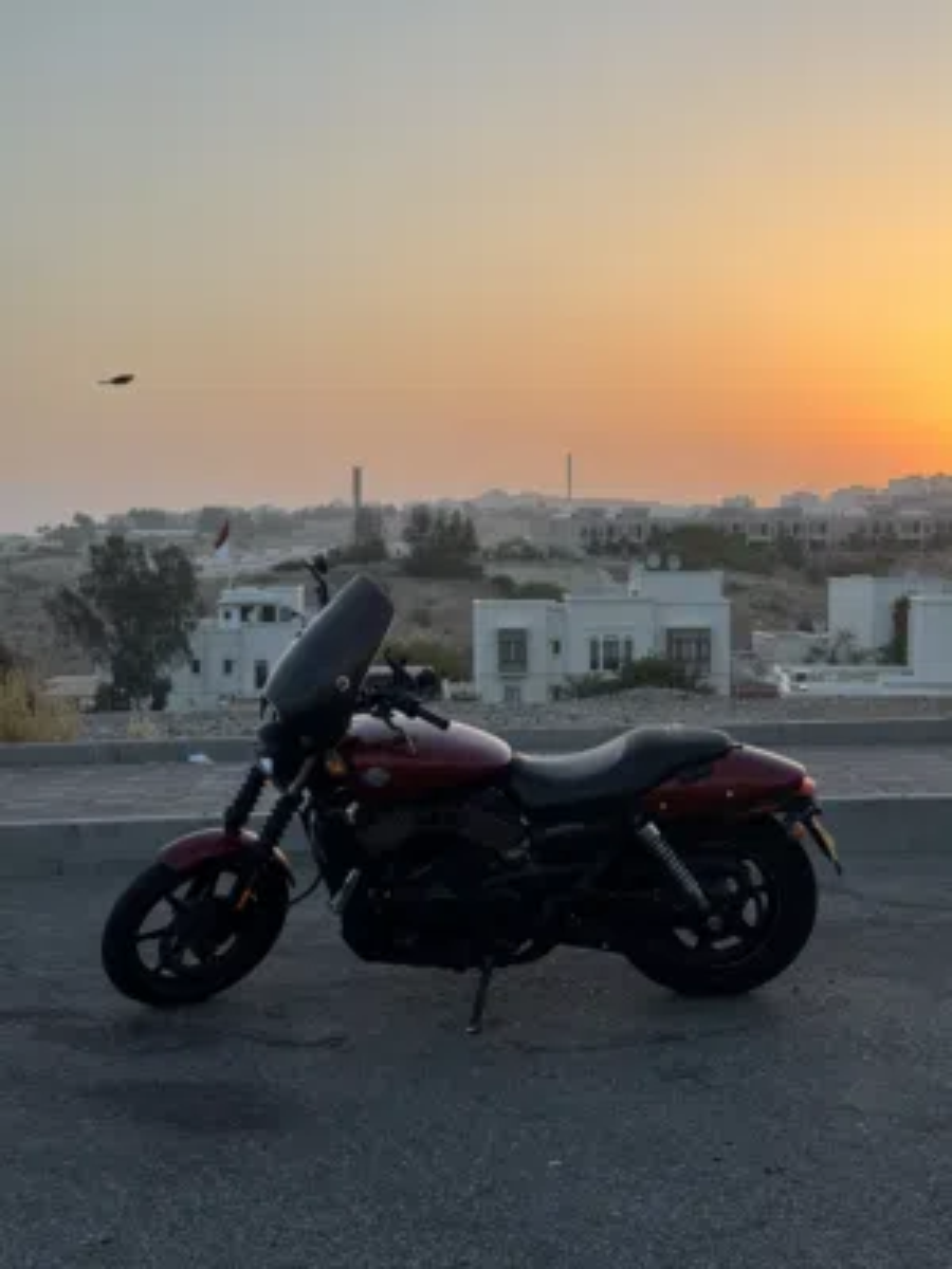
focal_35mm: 48
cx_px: 476
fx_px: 1760
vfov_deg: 39.7
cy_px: 634
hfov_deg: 30.3
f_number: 1.78
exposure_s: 1/1238
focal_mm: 6.76
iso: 64
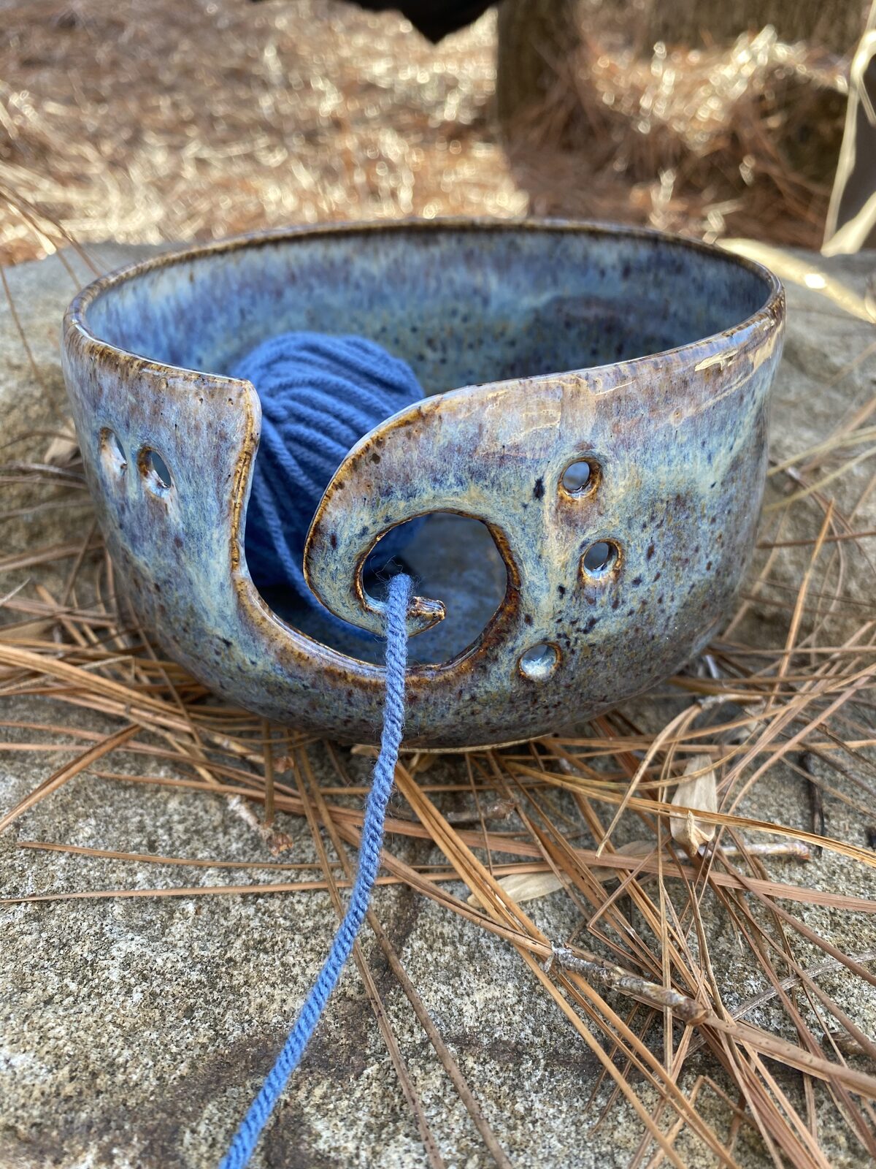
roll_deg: -10.9
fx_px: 877
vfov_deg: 67.3
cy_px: 584
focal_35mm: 26
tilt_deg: -33.4
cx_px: 438
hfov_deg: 53.1
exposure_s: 1/122
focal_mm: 4.25
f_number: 1.8
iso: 50
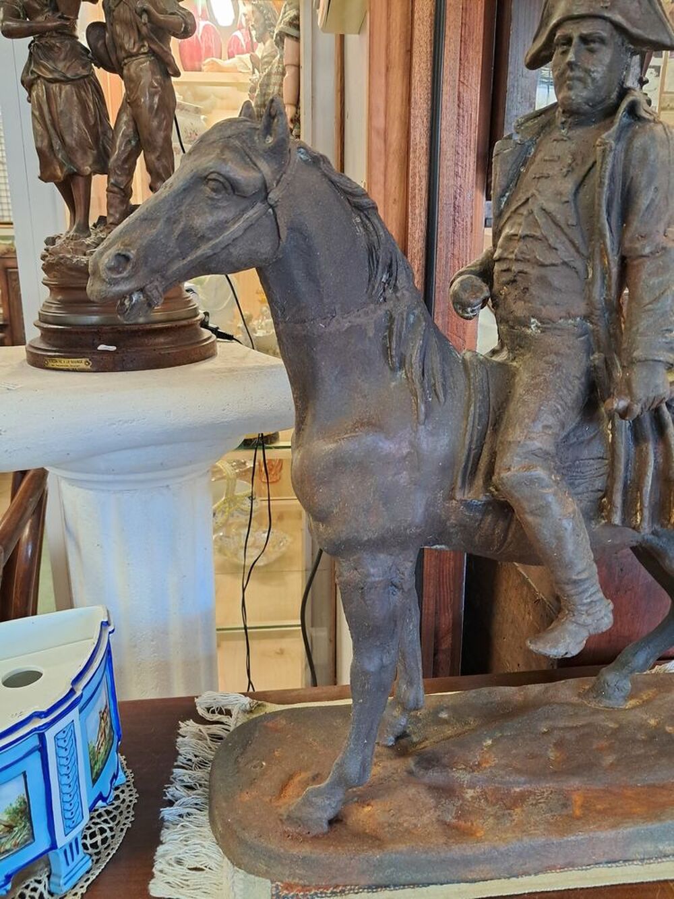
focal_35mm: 27
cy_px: 450
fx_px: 701
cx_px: 337
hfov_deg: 51.4
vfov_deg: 65.3
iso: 500
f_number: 1.8
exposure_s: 1/33
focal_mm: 4
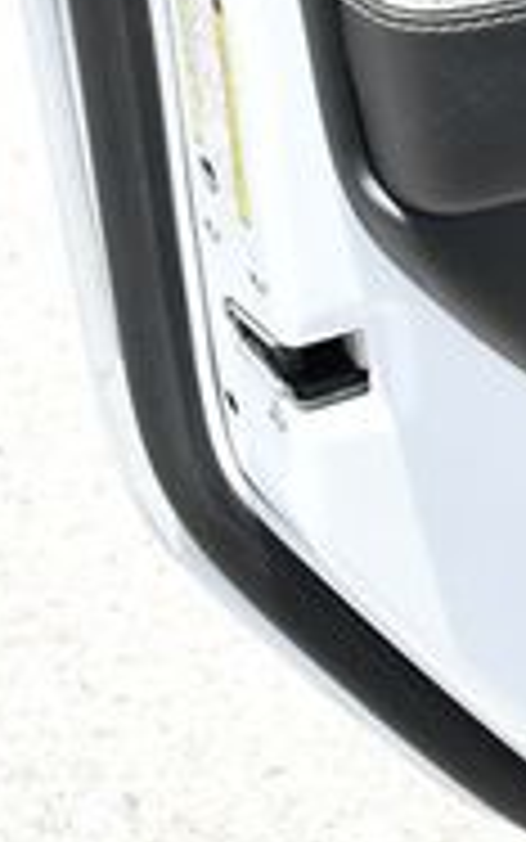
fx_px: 2888
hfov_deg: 9.2
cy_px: -45
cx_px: 1304
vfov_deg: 16.2
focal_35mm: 126
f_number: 6.3
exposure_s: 1/250
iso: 200
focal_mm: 18
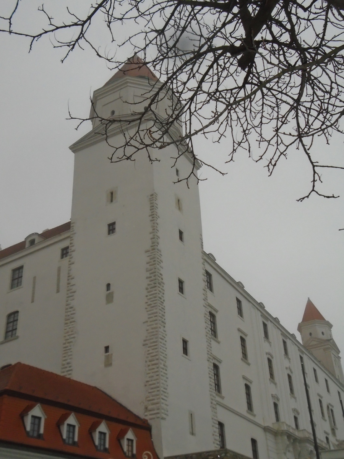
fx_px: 557
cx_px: 172
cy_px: 230
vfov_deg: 44.8
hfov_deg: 34.3
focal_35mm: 42
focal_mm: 7.4
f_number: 4.1
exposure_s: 1/250
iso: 400
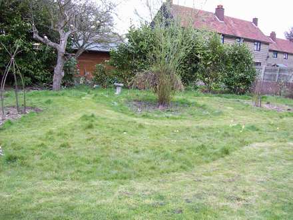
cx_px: 146
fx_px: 305
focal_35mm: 36
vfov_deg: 39.7
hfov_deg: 51.4
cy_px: 110
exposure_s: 1/153
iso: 80
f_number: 2.7
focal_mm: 6
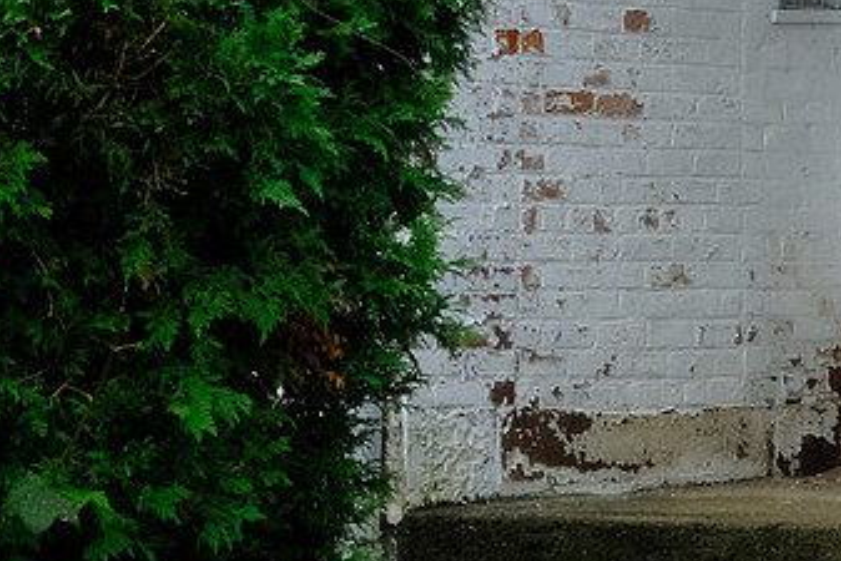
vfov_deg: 6.6
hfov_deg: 9.6
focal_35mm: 209
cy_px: 137
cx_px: 1183
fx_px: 4884
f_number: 20
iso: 1600
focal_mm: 42.5
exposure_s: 1/110
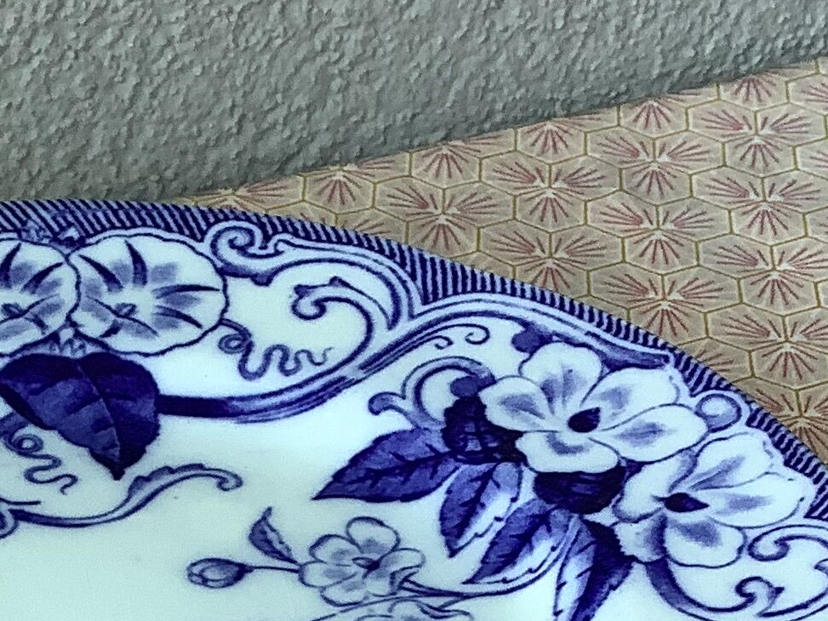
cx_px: 42
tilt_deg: -35.2
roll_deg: +2.0
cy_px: 763
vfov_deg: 13.8
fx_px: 2488
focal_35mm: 104
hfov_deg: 18.5
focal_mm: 3.3
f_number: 2.4
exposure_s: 1/60
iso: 50
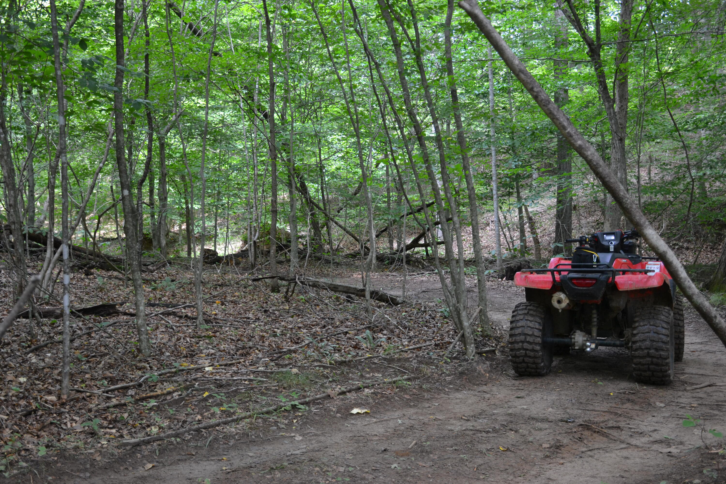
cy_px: 242
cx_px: 363
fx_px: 907
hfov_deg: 43.6
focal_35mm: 45
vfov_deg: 29.9
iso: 400
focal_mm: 30
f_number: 4
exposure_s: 1/50
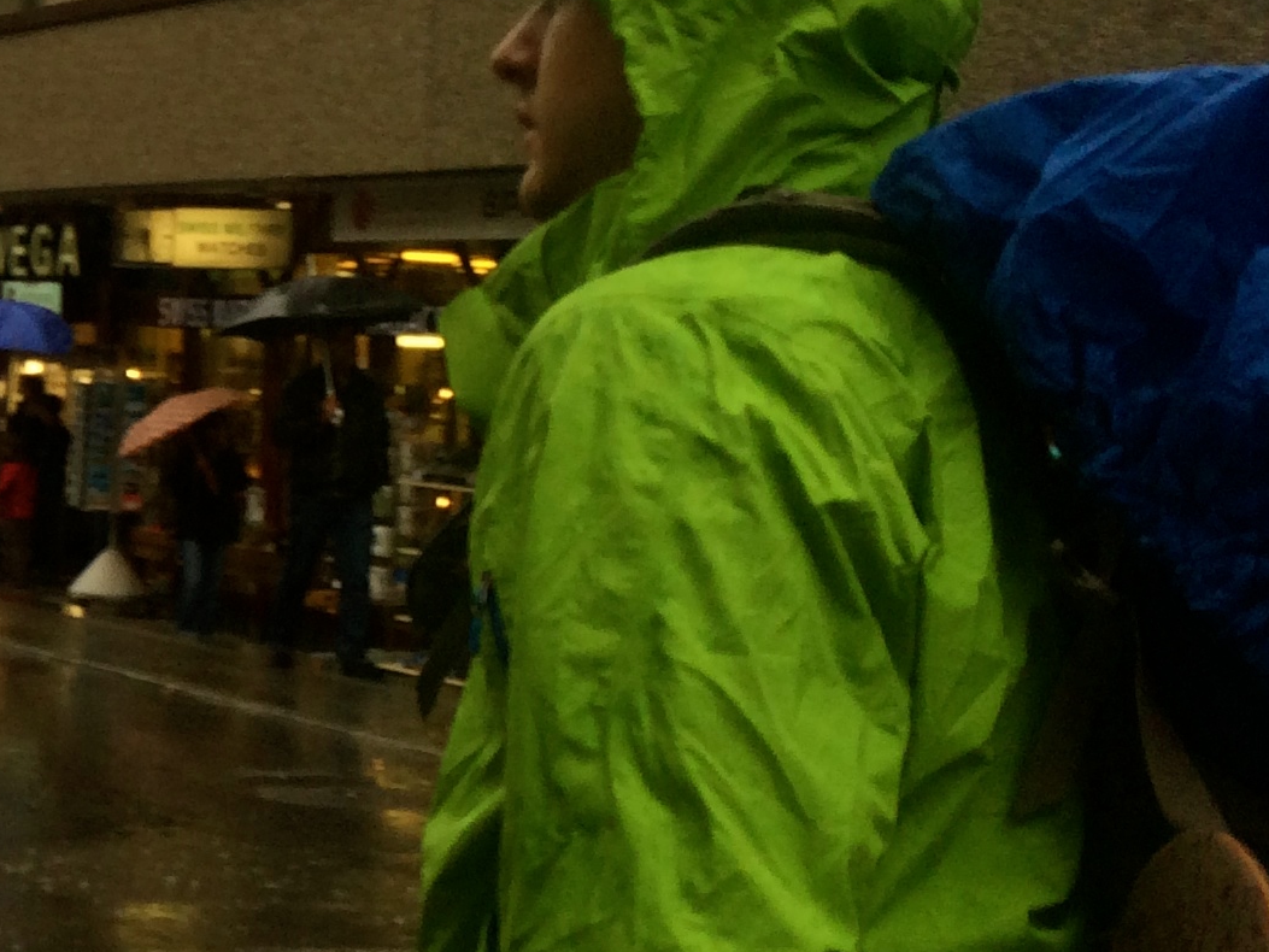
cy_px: 377
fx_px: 3410
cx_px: -613
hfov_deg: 18.7
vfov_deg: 15.9
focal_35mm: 93
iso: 50
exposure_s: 1/120
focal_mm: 4.12
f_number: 2.2
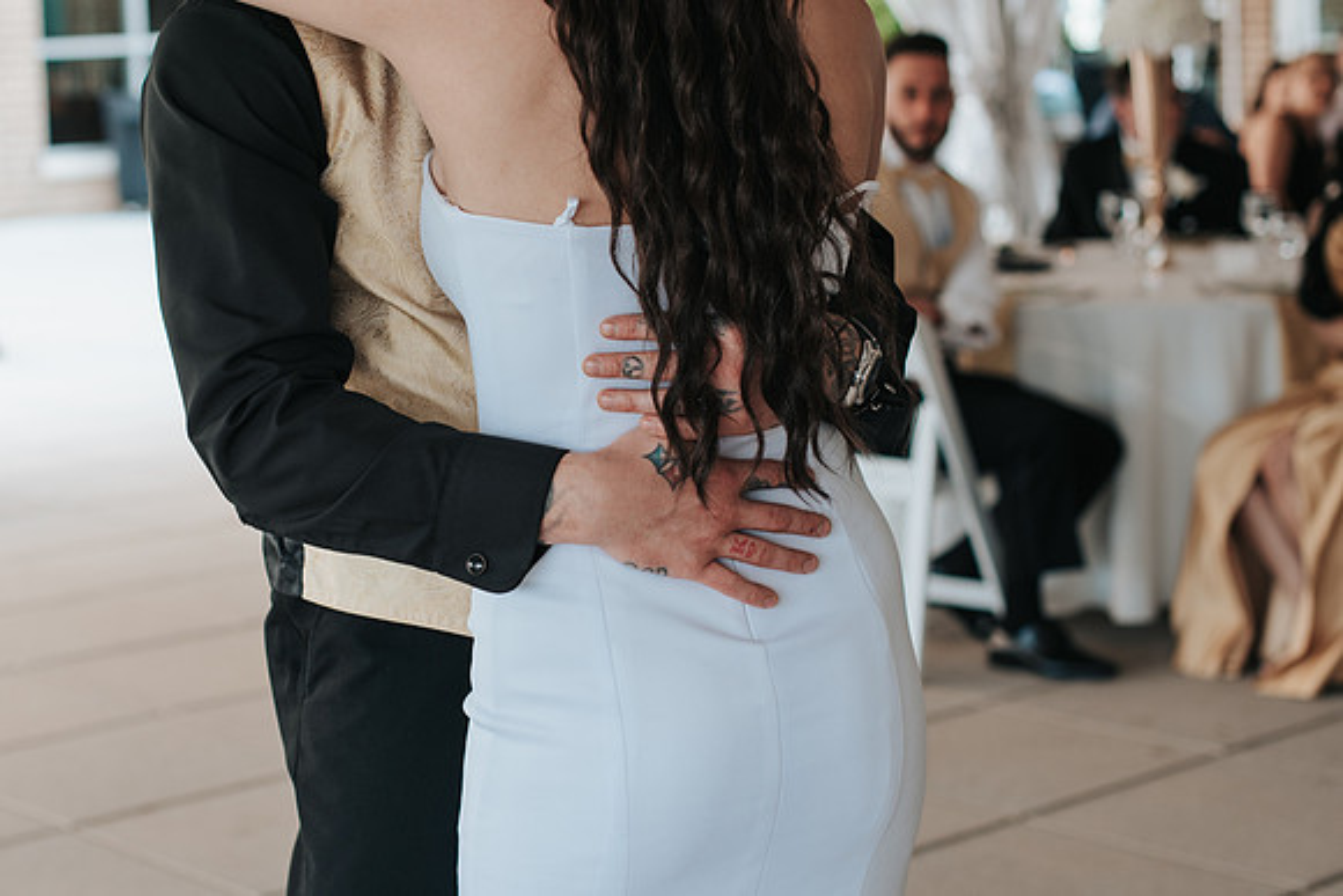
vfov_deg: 18.9
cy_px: 455
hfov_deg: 27.9
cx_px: 504
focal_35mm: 72
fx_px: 2698
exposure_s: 1/160
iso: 140
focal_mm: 50
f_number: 2.8
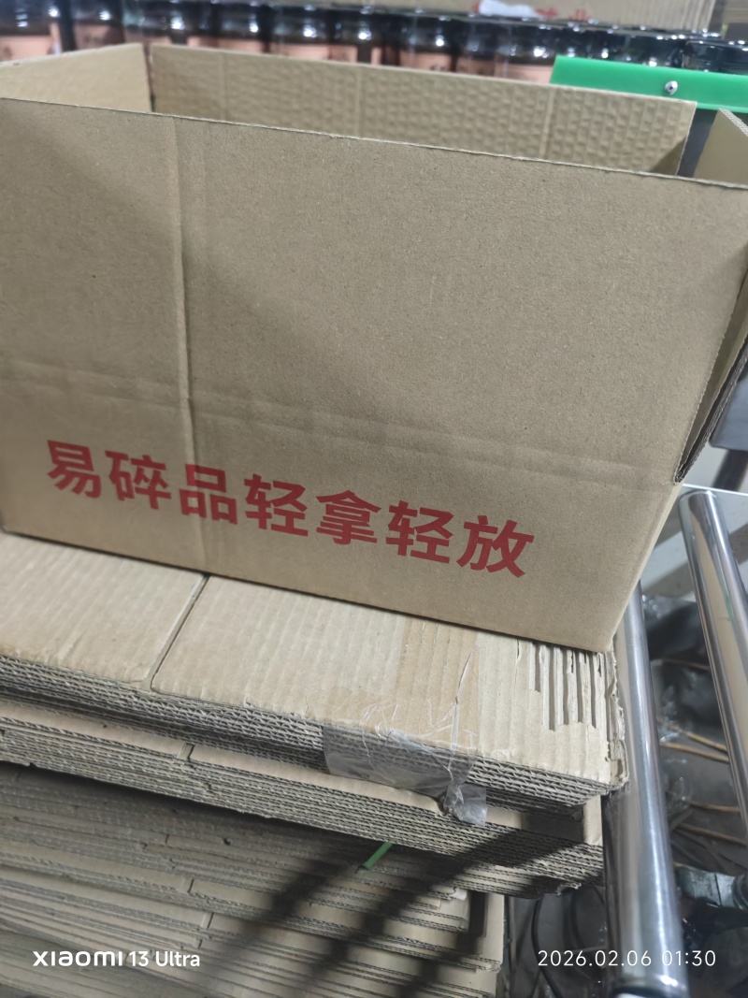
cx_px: 374
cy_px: 499
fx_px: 663
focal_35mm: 23
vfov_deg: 73.9
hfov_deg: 58.9
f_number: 1.9
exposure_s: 1/100
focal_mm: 8.7
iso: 5000
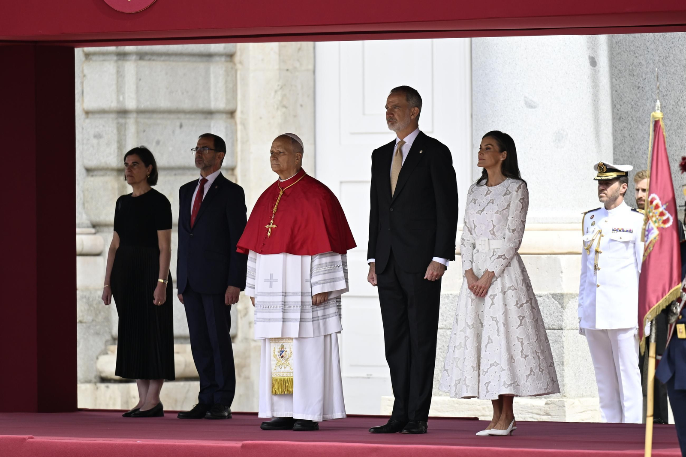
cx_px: 343
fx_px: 5715
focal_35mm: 300
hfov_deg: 6.9
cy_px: 228
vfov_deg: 4.6
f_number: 2.8
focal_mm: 200
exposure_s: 1/1250
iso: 200
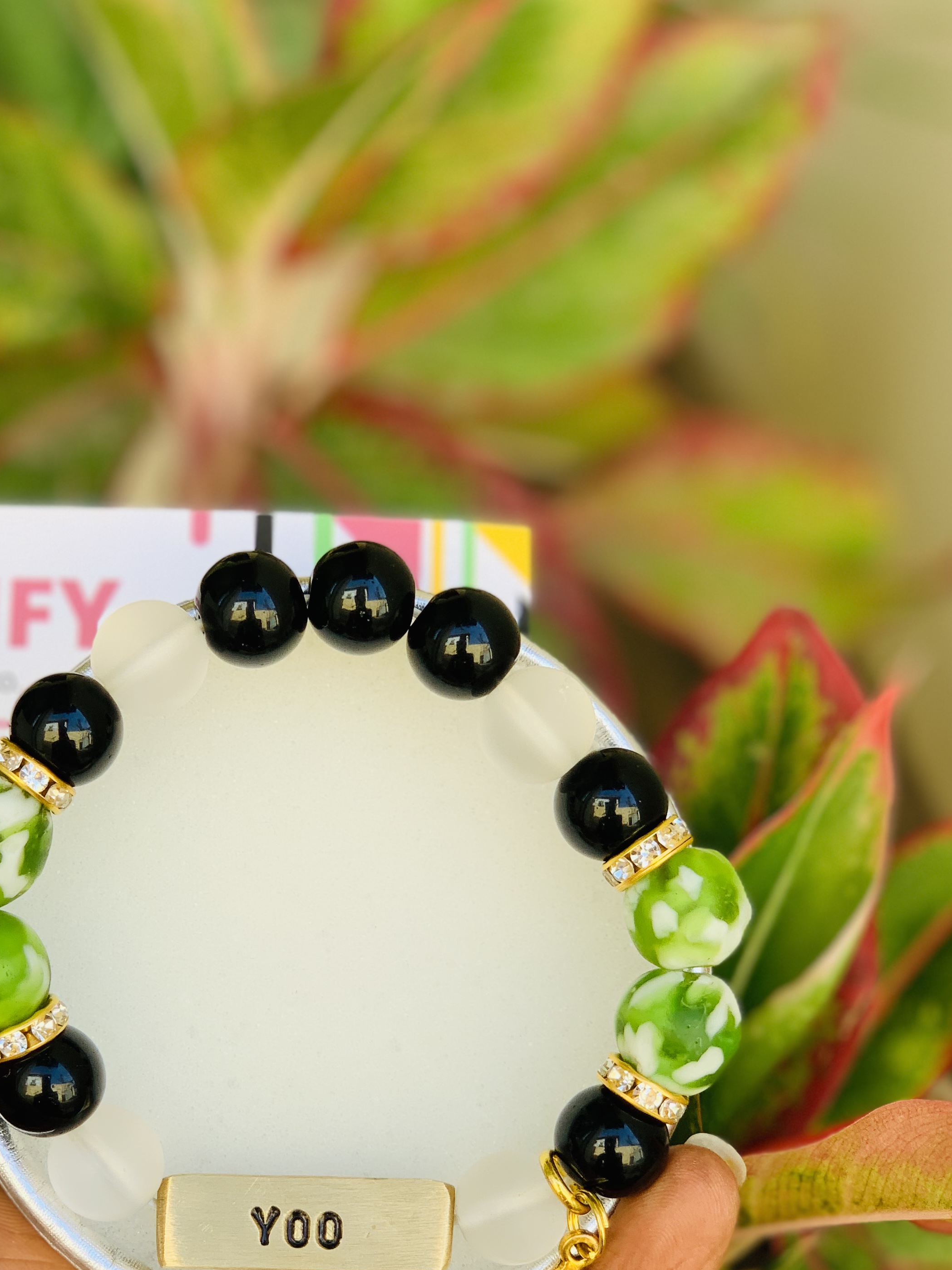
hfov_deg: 19.6
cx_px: 312
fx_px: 2750
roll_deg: -2.6
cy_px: 858
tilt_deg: -30.9
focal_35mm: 75
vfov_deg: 25.8
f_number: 2.4
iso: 16
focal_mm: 6
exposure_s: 1/122
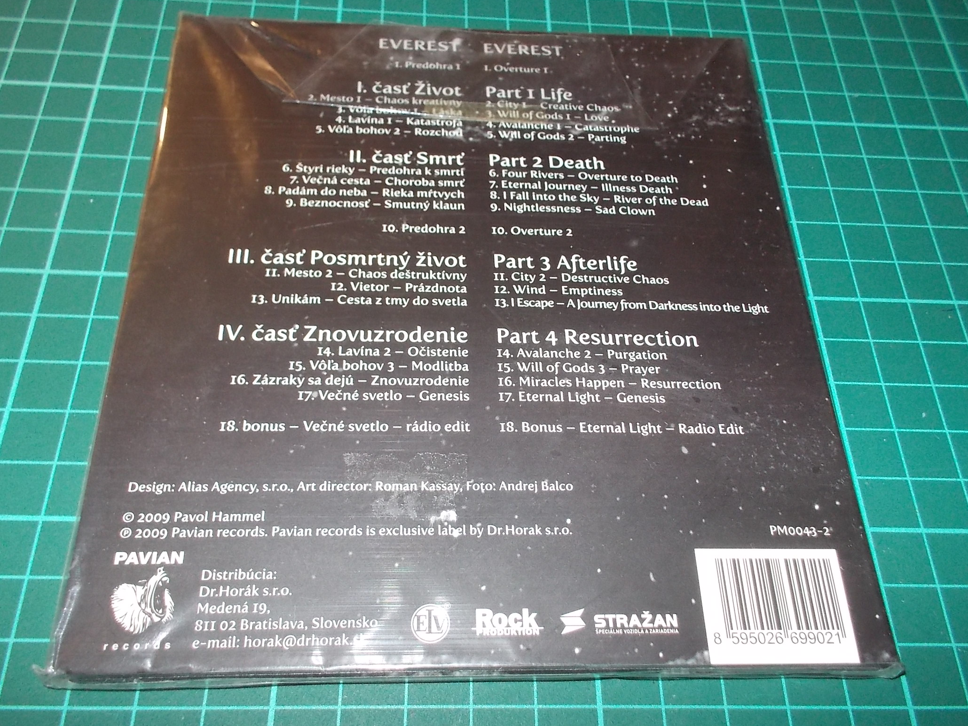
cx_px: 496
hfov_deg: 56.8
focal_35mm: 32
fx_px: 895
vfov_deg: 44.2
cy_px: 365
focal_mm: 4.1
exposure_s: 1/30
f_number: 3.3
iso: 200
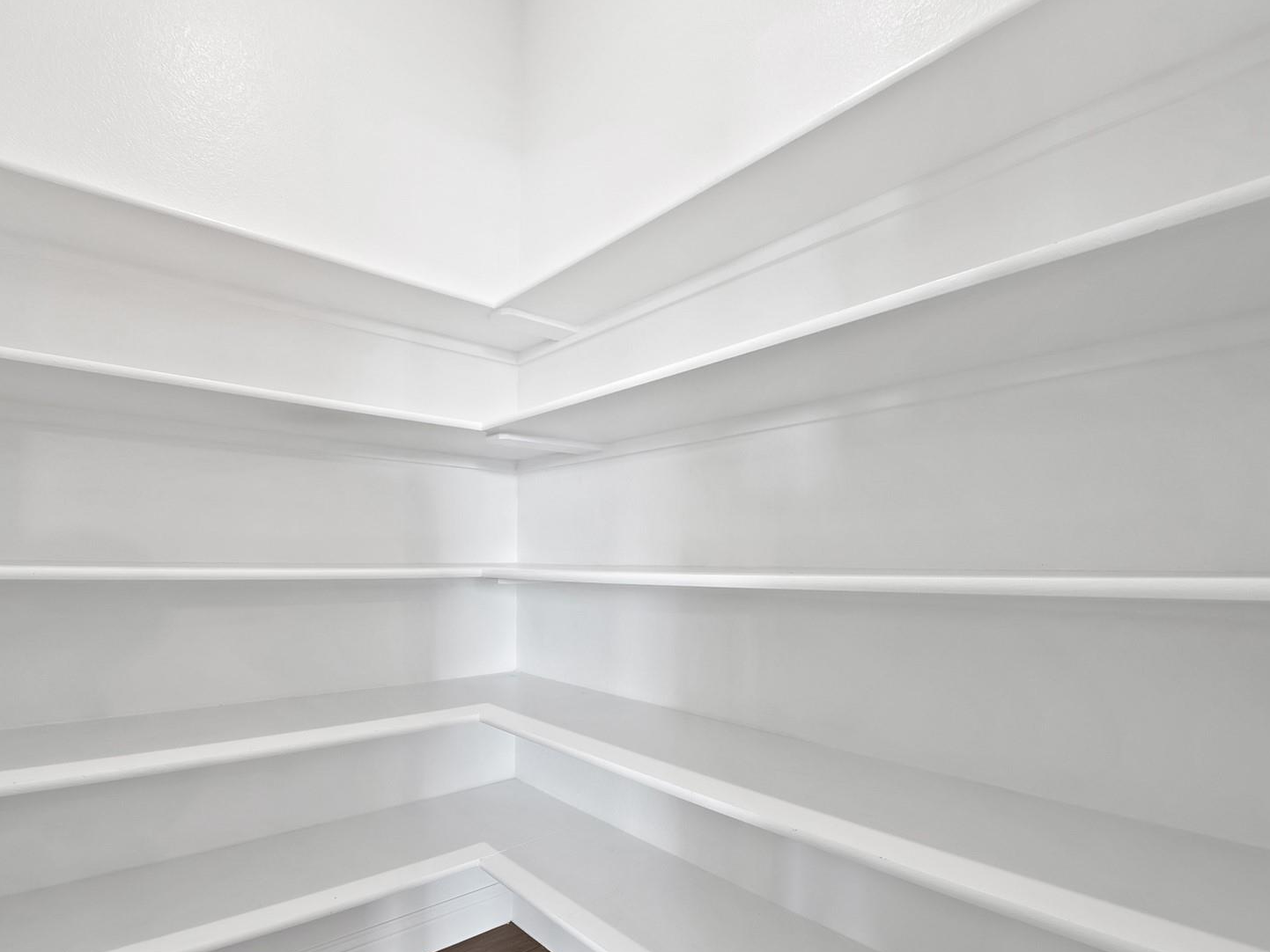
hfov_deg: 93.6
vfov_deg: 77.7
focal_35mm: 16
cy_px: 542
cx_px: 528
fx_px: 587
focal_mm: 12
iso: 640
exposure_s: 1.6
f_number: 9
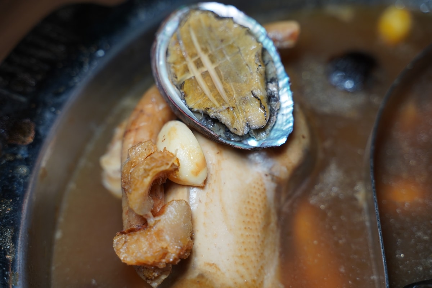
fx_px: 900
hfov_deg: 27.0
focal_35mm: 75
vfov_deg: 18.2
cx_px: 216
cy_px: 144
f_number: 4
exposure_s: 1/80
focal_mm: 75
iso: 400
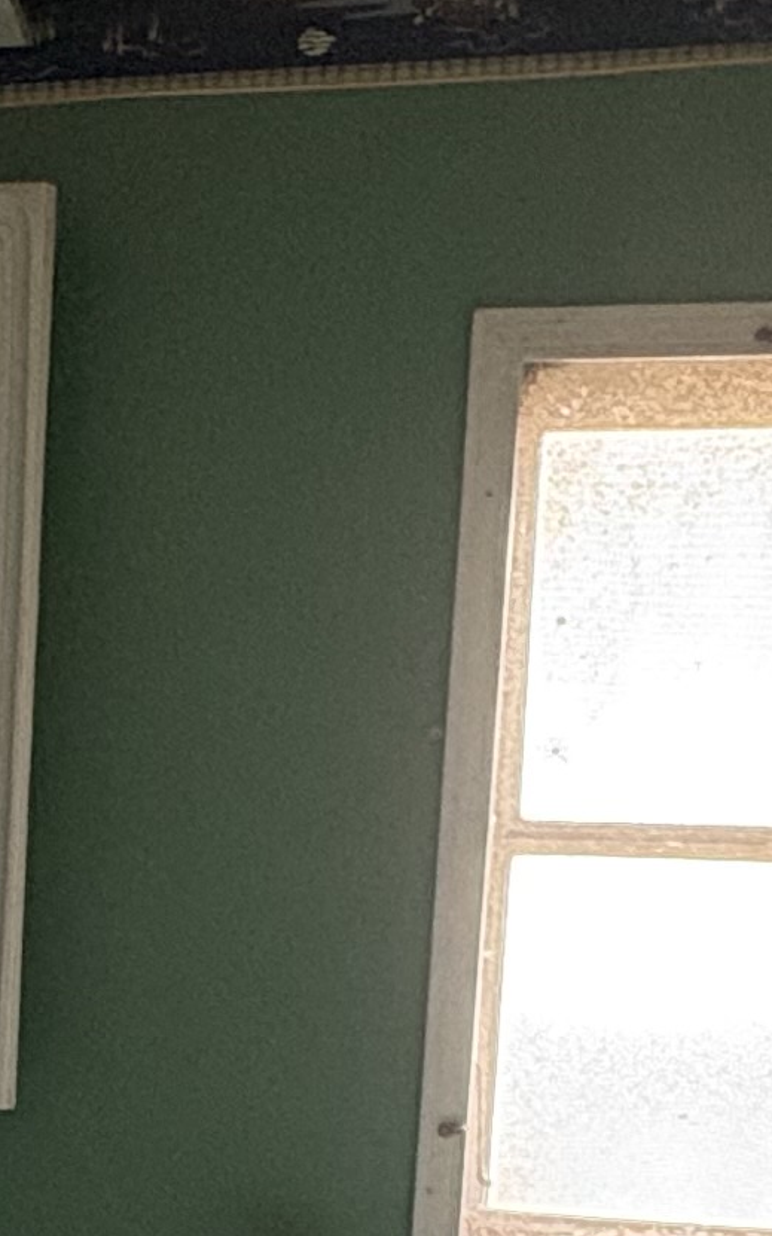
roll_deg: -1.1
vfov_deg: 27.2
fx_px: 2425
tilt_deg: -11.7
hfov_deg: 17.5
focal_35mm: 72
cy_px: 1191
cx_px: -85
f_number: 2.2
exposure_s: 1/60
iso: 320
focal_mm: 2.22
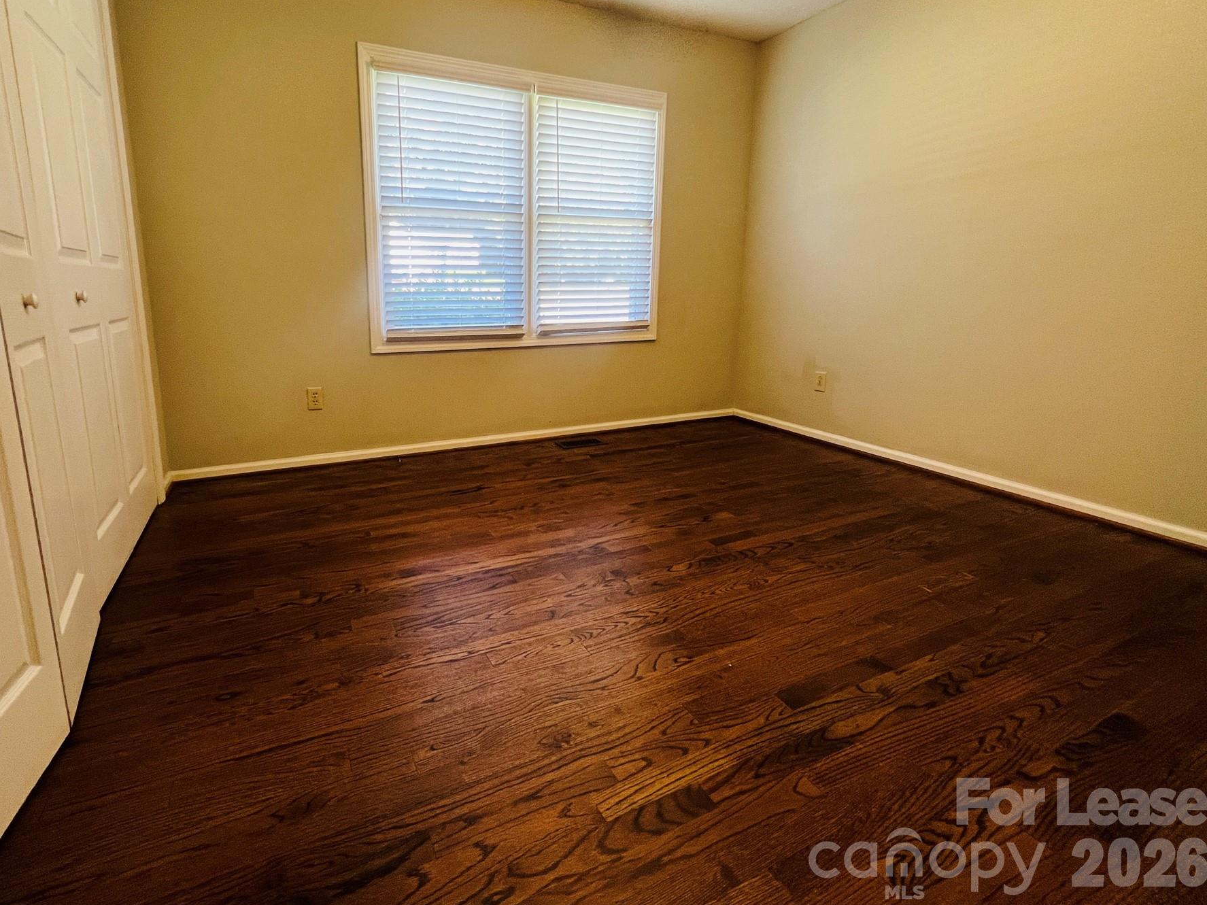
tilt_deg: -8.9
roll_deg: -0.1
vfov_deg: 81.3
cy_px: 389
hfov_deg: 97.6
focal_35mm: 15
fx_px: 523
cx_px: 522
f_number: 1.8
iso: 125
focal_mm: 1.57
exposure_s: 1/60
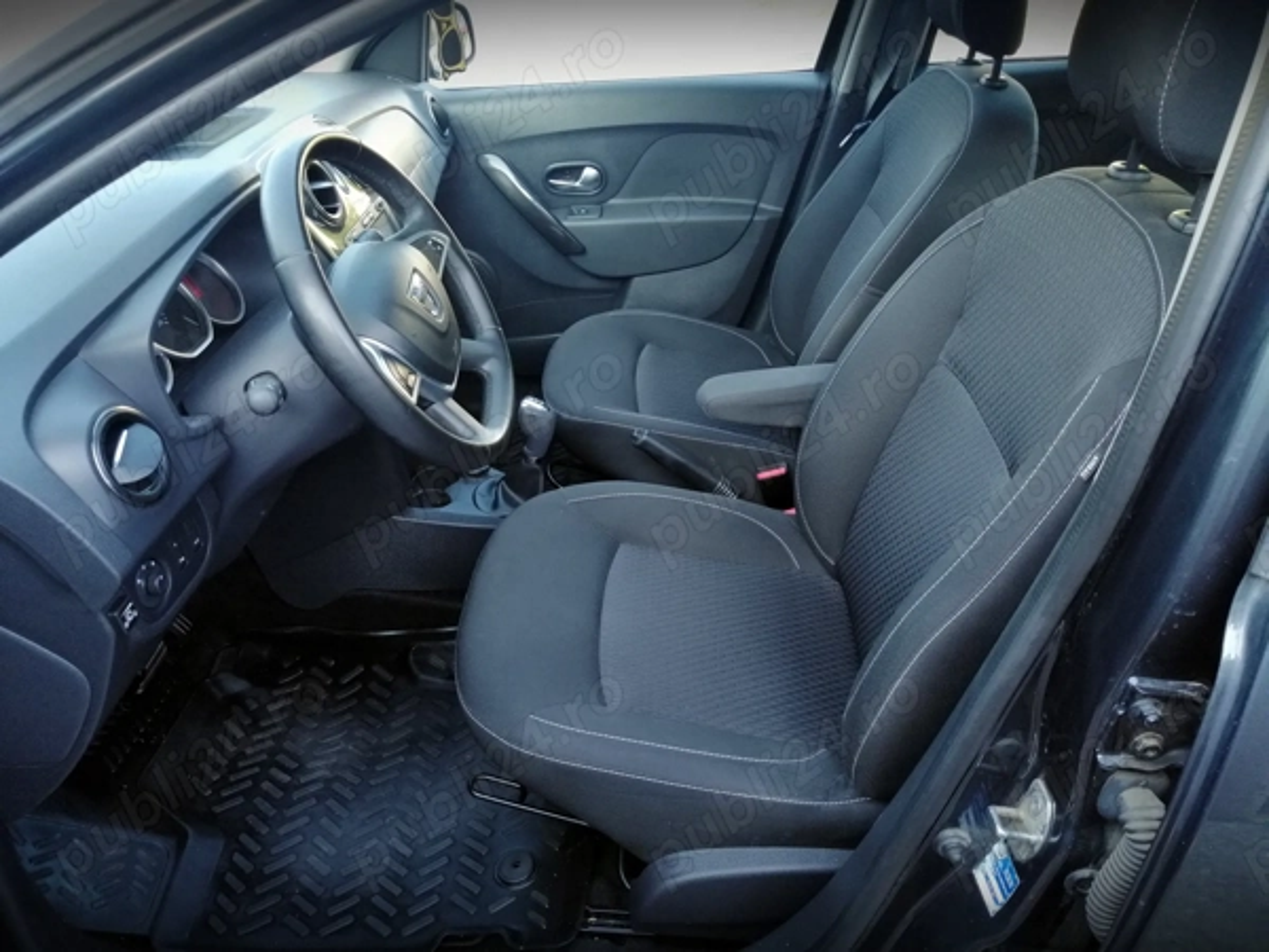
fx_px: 990
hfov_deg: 65.3
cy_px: 476
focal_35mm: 27
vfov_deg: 51.4
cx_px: 634
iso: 125
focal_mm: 3.95
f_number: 1.8
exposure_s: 1/50
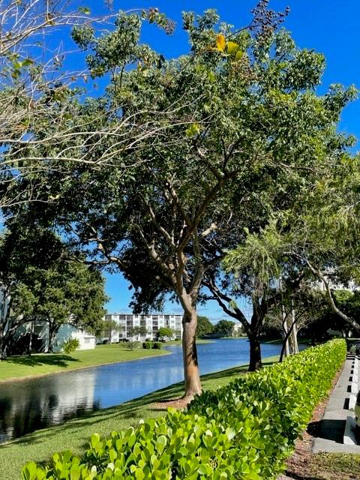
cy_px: 240
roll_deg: +2.4
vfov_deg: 67.3
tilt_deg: +15.0
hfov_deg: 53.1
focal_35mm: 26
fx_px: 361
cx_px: 180
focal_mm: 5.1
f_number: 1.6
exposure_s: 1/1513
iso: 32
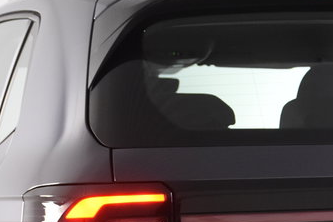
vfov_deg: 7.6
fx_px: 1655
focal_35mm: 179
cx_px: 284
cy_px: 318
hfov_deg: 11.4
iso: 1600
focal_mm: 31
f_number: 5
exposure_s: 1/100
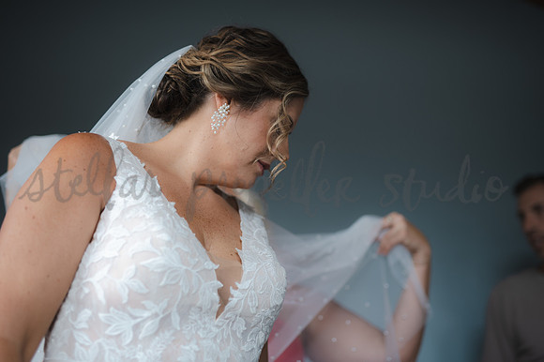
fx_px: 755
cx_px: 272
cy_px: 181
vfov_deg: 27.0
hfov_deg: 39.6
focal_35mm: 50
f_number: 1.8
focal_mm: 50
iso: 320
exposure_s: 1/250
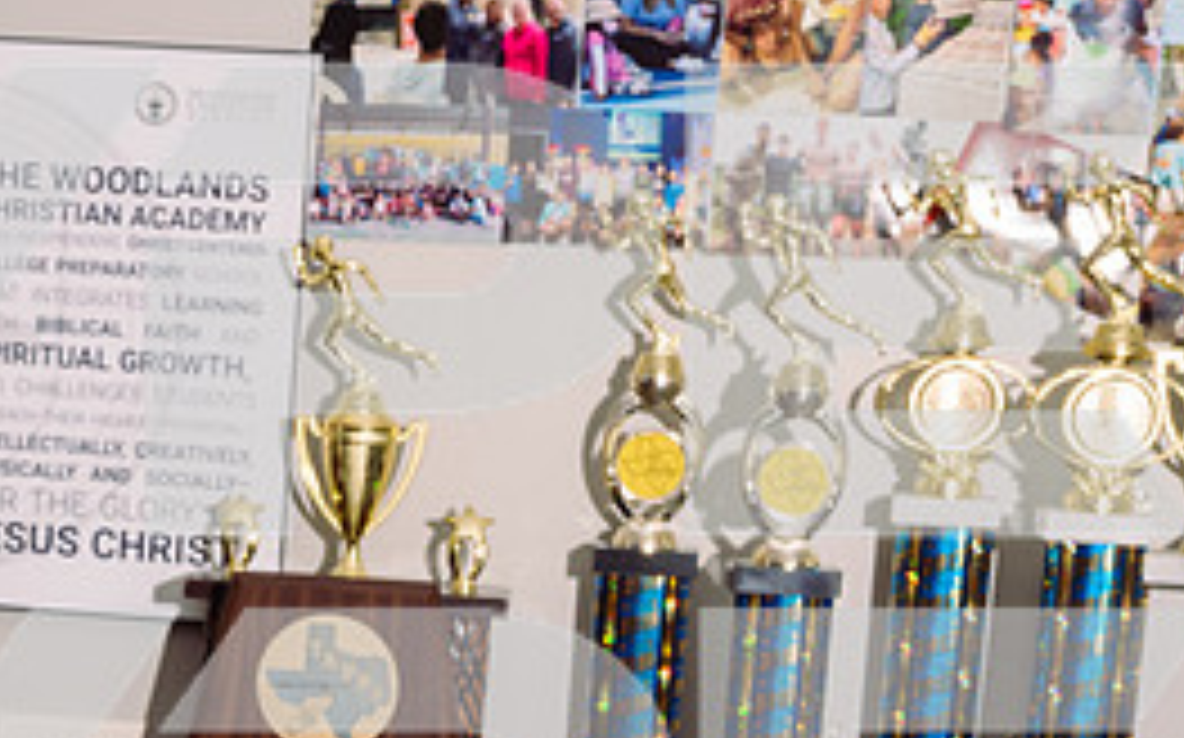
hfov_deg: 20.5
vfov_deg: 12.9
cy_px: 848
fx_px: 3192
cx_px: 72
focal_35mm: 99
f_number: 9
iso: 125
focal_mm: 44
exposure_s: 1/250
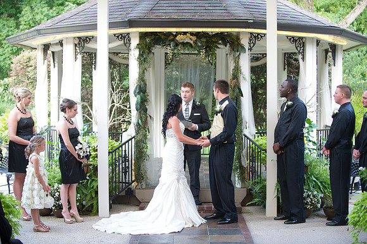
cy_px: 122
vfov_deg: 19.4
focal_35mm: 70
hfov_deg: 28.9
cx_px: 184
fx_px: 713
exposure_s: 1/160
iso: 800
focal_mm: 70
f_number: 2.8
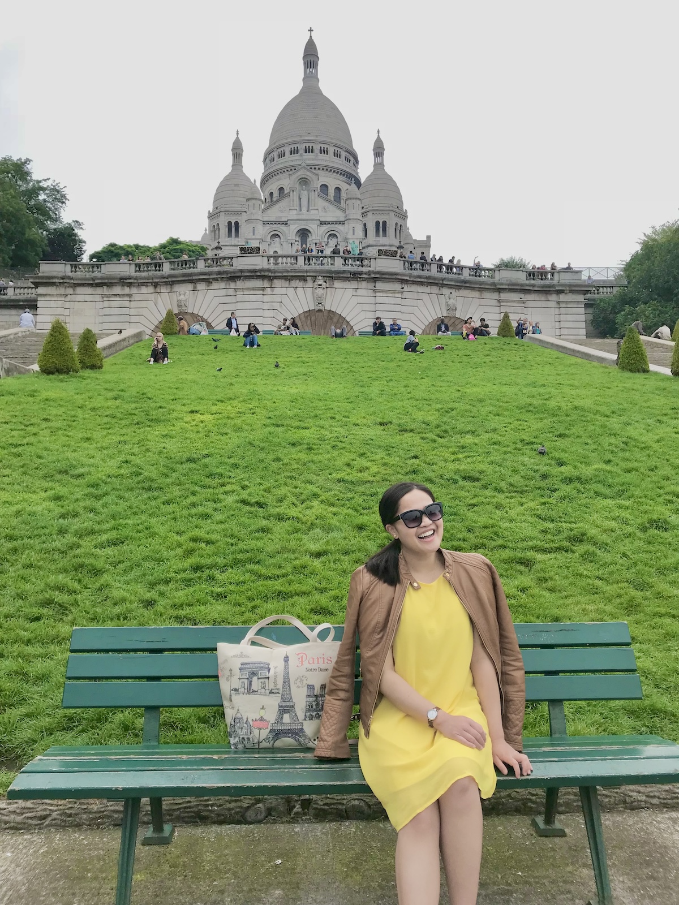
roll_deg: +0.6
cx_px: 340
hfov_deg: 49.7
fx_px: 732
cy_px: 452
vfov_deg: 63.4
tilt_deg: +5.7
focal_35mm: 28
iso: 20
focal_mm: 3.99
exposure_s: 1/977
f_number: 1.8
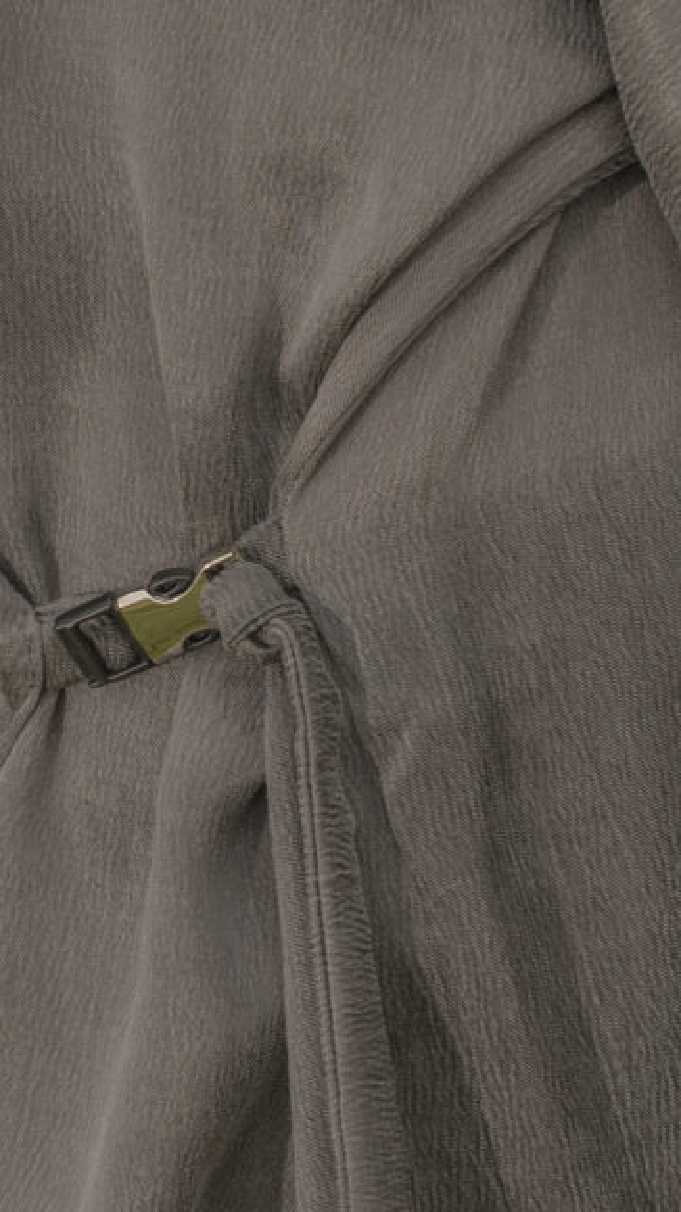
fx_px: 6807
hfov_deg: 5.7
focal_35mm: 212
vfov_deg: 10.2
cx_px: -9
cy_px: 476
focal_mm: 49.9
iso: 125
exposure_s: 1/100
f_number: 6.3
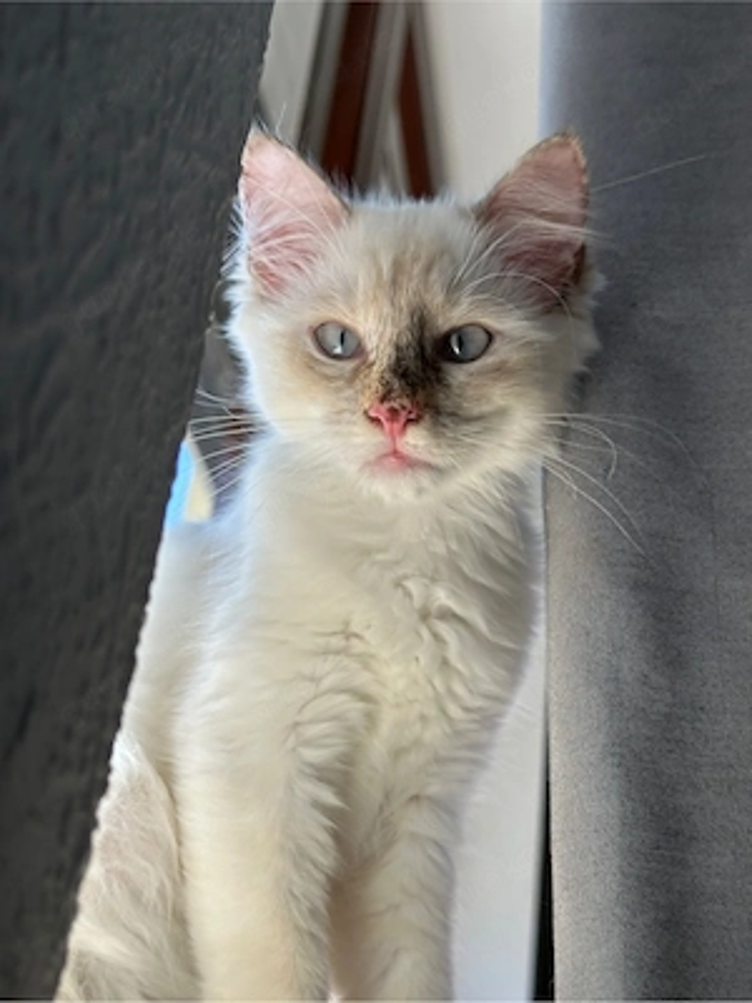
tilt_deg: +30.0
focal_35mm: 48
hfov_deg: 30.3
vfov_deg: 39.7
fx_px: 1390
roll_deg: -8.1
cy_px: 502
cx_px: 376
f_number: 1.78
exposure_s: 1/302
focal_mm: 6.86
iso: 64
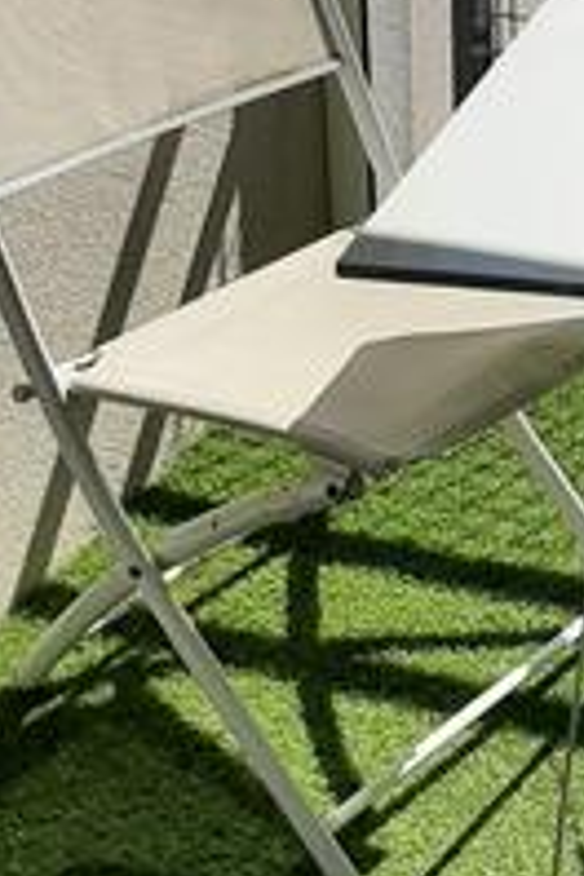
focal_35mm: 82
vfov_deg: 24.1
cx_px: 911
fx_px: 1995
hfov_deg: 15.2
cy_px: 88
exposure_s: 1/4587
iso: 40
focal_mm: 3.93
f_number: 1.7
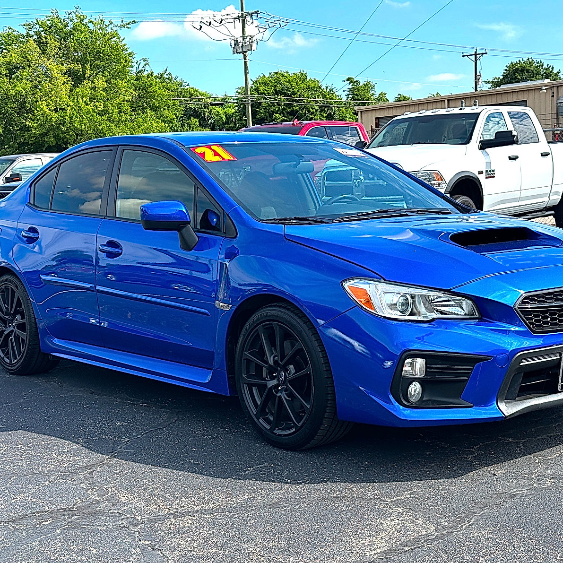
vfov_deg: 30.0
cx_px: 303
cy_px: 283
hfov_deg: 30.0
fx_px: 1049
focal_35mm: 57
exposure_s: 1/2358
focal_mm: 6.86
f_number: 1.78
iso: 64
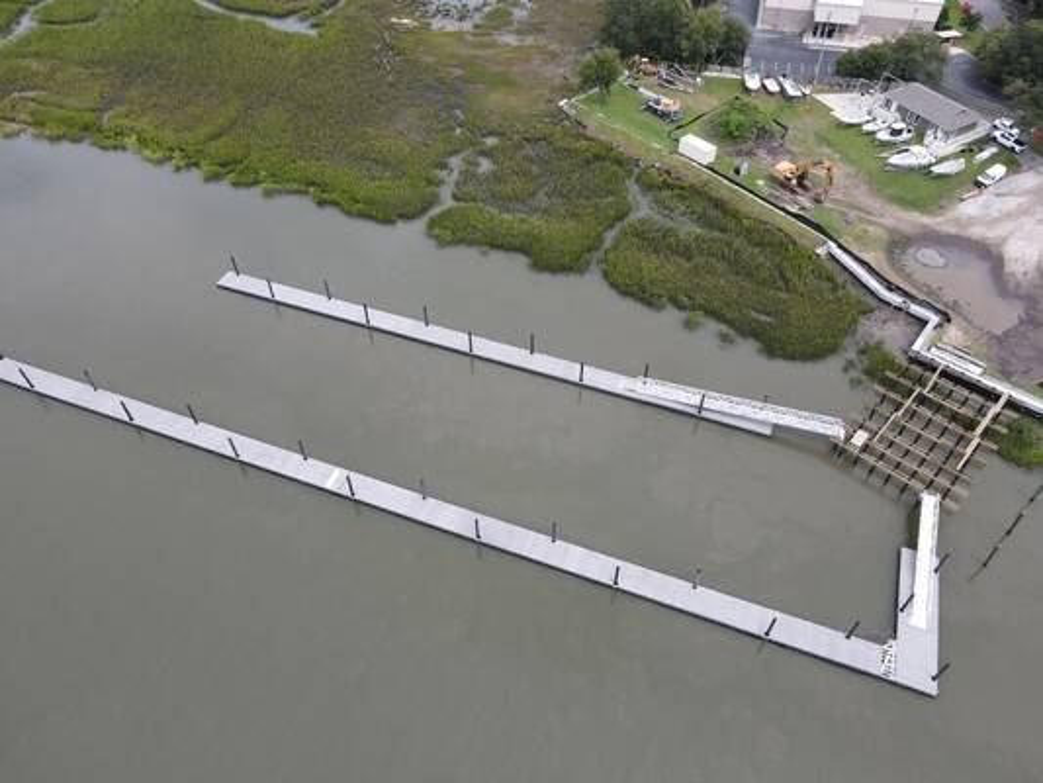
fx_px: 723
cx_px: 522
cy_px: 392
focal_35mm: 24
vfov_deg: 56.8
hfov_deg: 71.6
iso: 100
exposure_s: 1/400
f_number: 2.8
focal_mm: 4.5
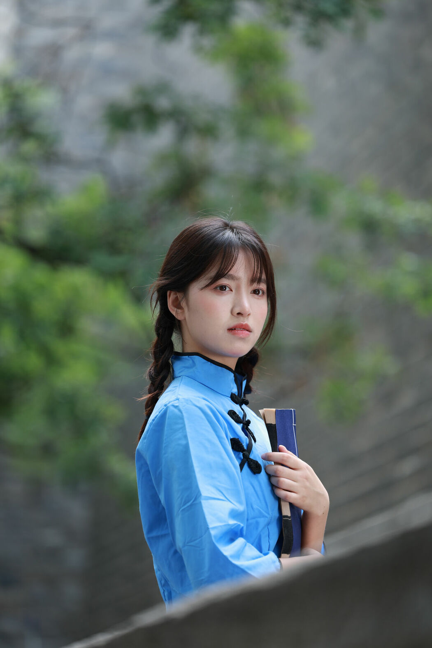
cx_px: 216
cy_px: 324
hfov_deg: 9.0
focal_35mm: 152
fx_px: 2736
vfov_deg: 13.5
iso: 100
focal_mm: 153
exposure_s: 1/200
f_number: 2.8
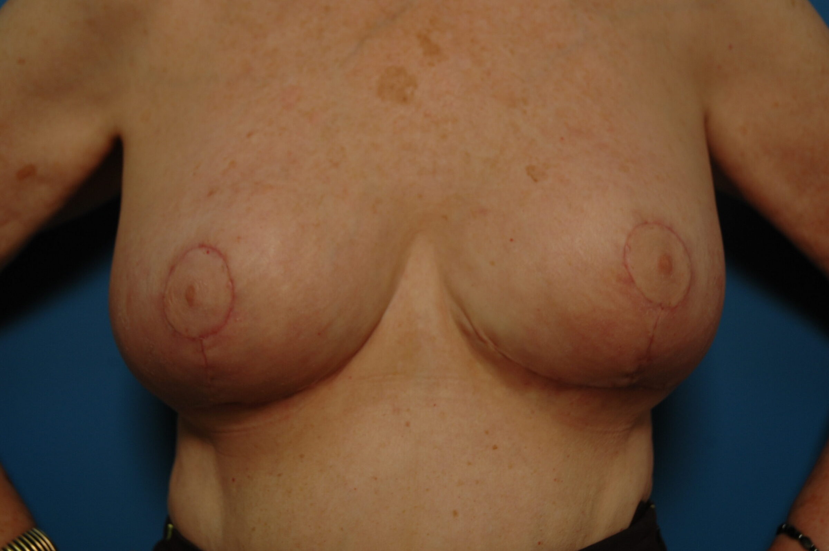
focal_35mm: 57
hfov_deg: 35.1
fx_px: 1311
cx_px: 414
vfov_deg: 23.7
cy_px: 276
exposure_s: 1/60
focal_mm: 38
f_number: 5.6
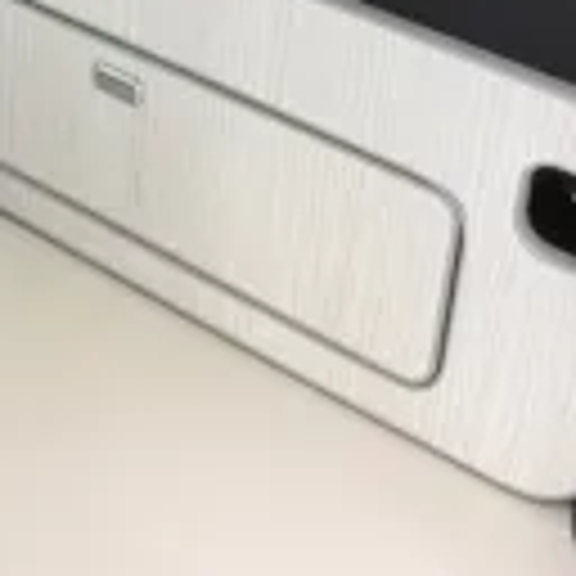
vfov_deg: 18.9
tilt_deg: -20.8
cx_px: -27
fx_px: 1563
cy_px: -227
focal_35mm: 83
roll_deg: -1.0
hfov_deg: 20.1
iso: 160
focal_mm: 6.76
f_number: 1.78
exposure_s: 1/50
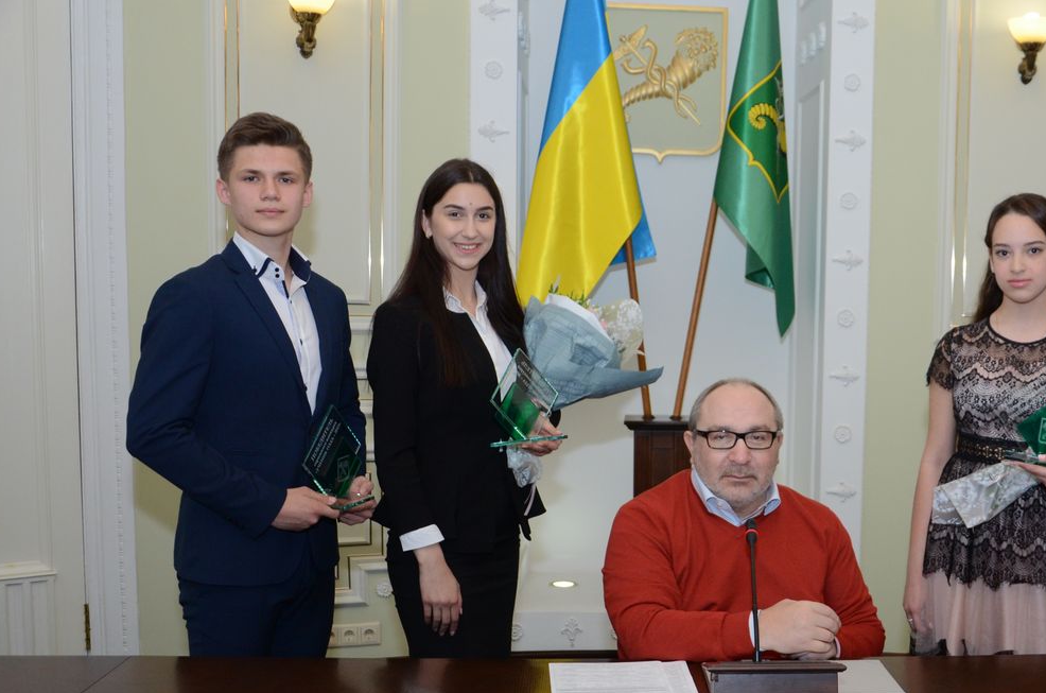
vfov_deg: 29.8
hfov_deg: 43.1
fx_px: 1296
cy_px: 423
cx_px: 730
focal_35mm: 45
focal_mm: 21
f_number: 3.8
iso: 800
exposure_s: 1/250
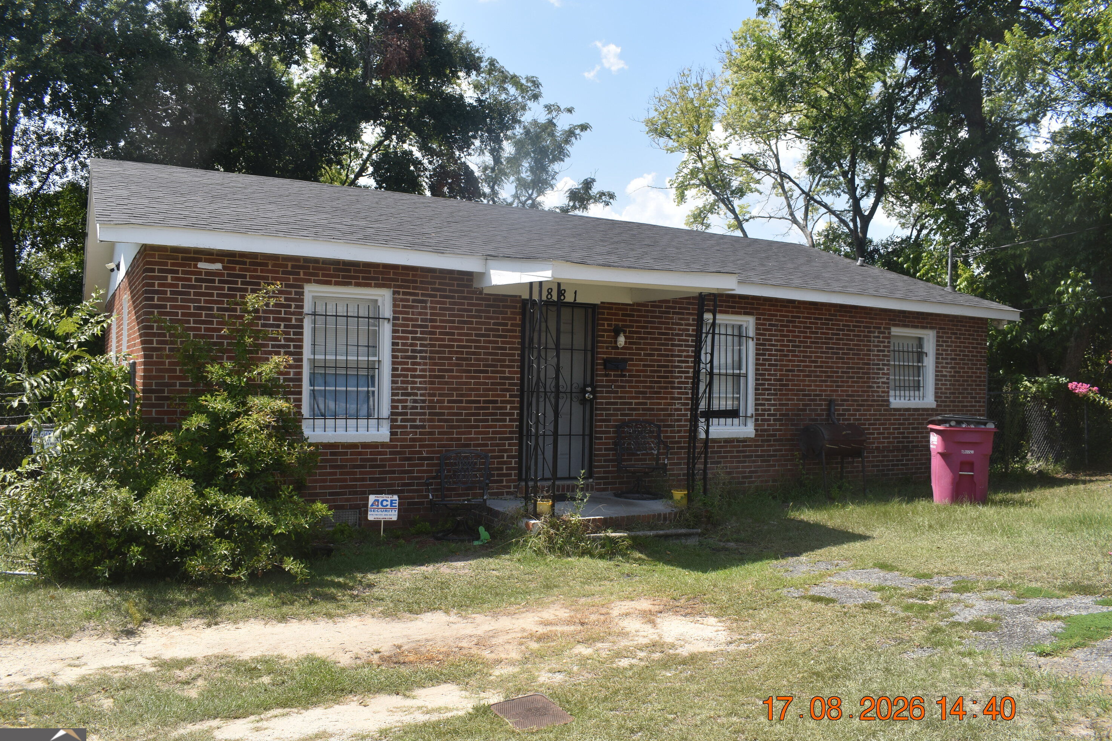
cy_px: 382
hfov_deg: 65.5
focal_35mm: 28
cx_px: 548
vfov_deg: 46.4
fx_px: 865
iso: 125
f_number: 8
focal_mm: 18
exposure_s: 1/250
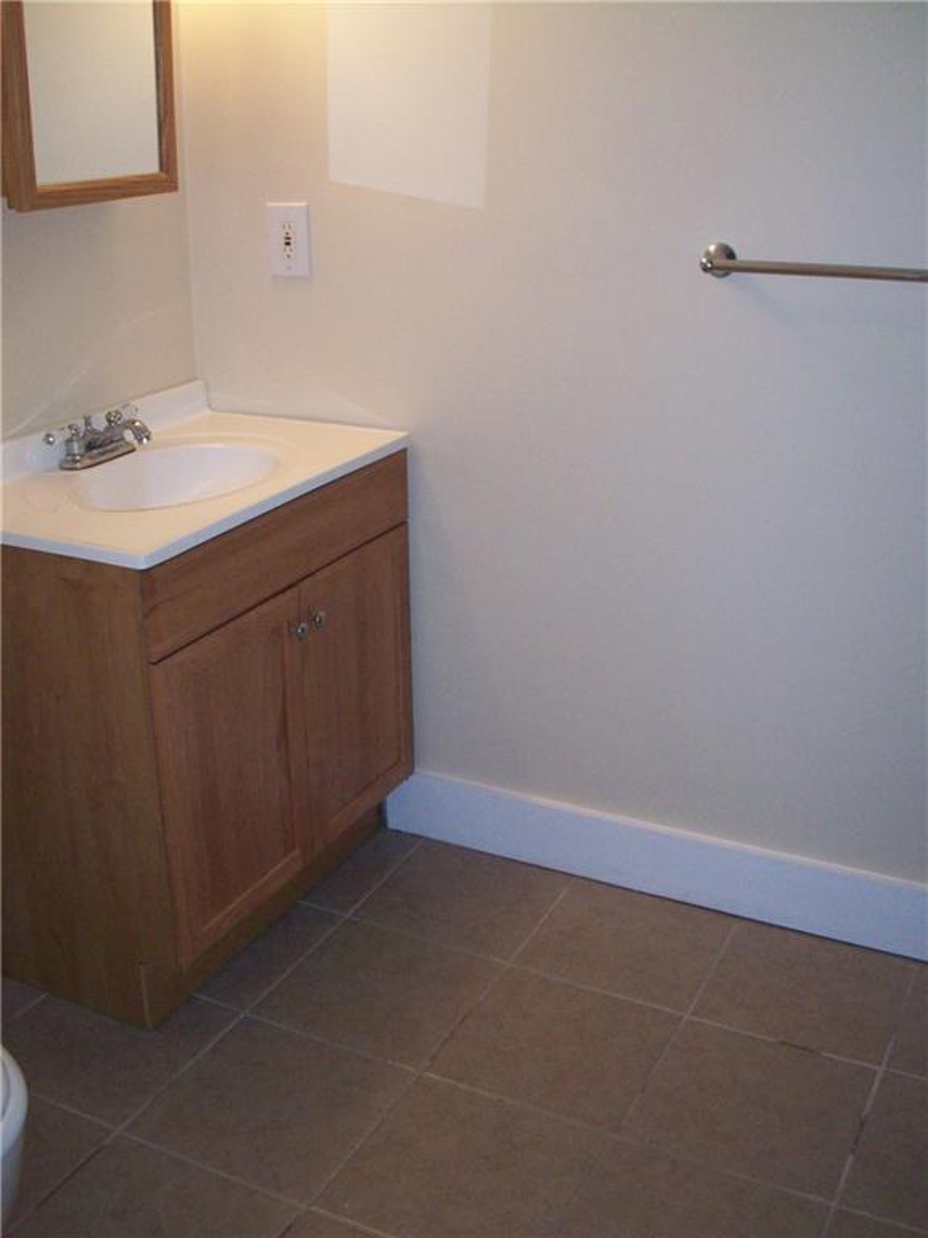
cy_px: 619
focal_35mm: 37
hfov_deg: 38.7
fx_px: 1323
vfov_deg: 50.1
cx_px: 464
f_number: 2.8
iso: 160
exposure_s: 1/45
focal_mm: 6.2
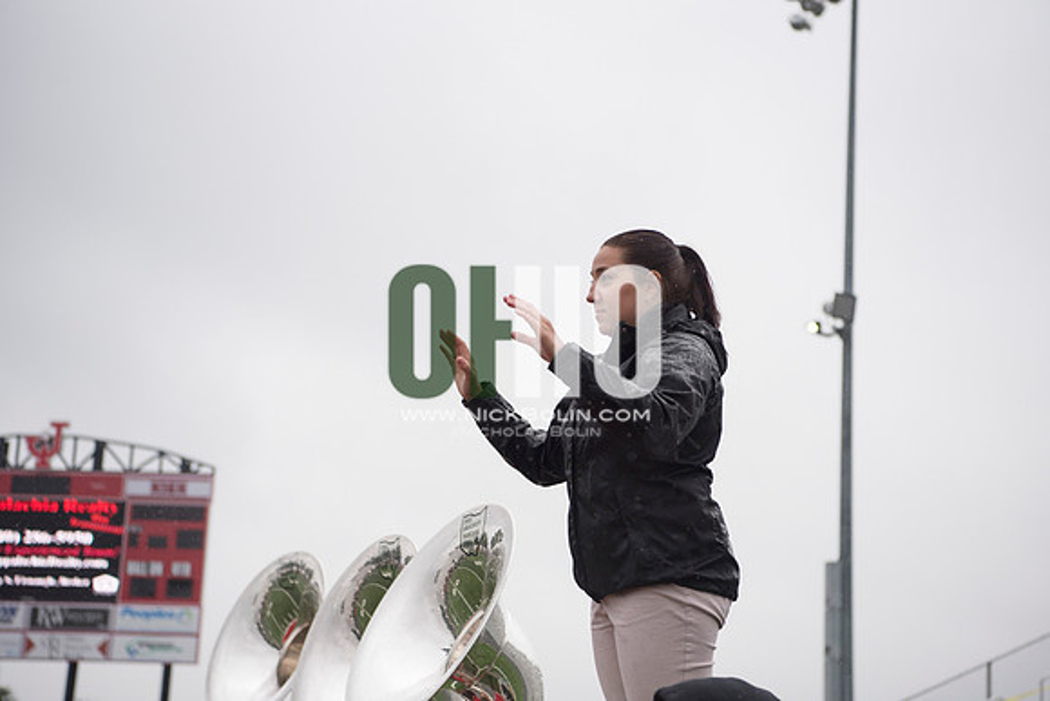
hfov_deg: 28.8
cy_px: 350
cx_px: 525
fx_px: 2042
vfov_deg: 19.5
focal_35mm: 70
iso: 400
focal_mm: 70
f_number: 4
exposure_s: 1/1600
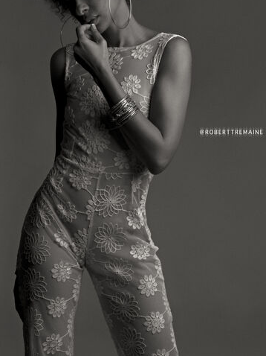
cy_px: 142
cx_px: 131
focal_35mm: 117
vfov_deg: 16.8
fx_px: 1200
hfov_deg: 12.7
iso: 160
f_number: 14
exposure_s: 1/160
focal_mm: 92
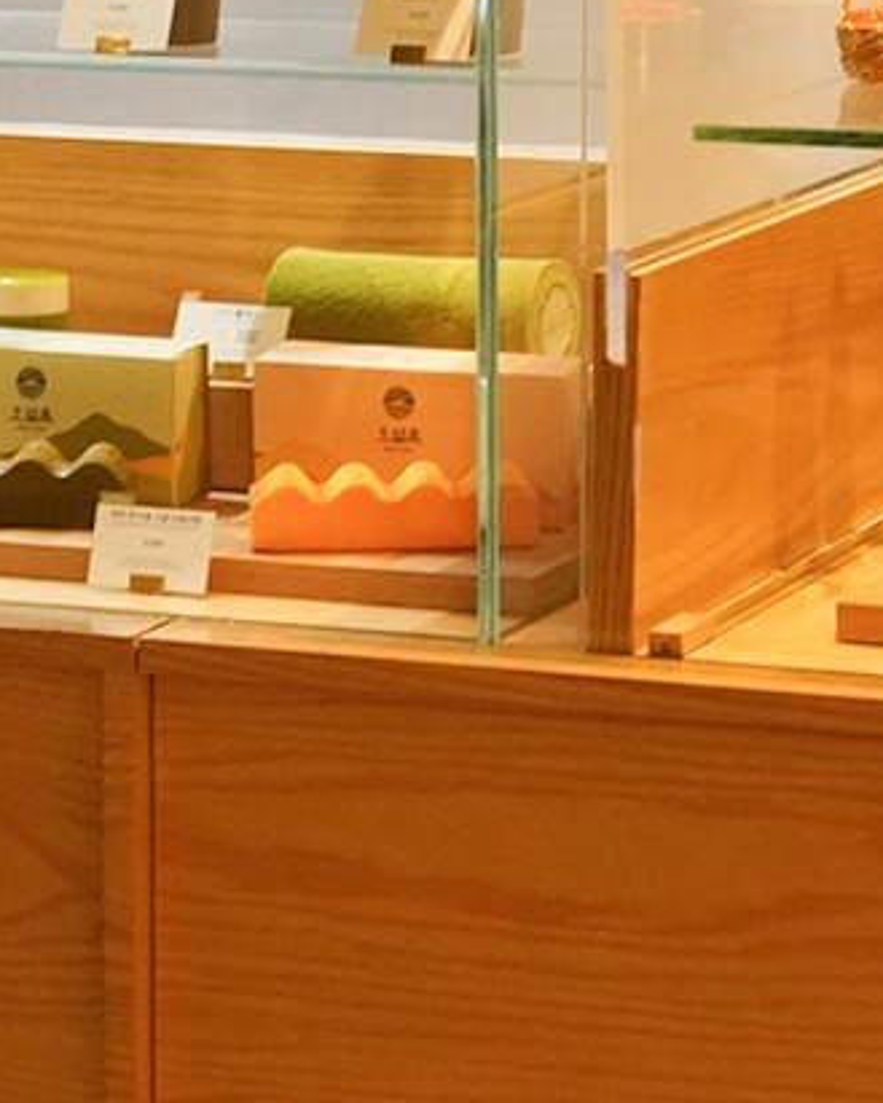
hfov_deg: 9.7
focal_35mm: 160
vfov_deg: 11.8
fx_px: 5225
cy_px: -177
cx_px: 427
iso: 3200
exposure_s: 1/100
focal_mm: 35
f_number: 5
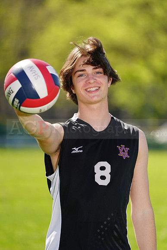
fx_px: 2594
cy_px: 125
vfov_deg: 5.5
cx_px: 84
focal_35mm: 373
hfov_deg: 3.7
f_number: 6.3
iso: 64
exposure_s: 1/200
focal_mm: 373
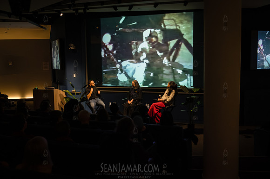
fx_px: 300
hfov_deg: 48.5
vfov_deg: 33.4
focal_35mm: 40
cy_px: 90
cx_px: 135
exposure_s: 1/200
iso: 6400
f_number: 4
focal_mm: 40
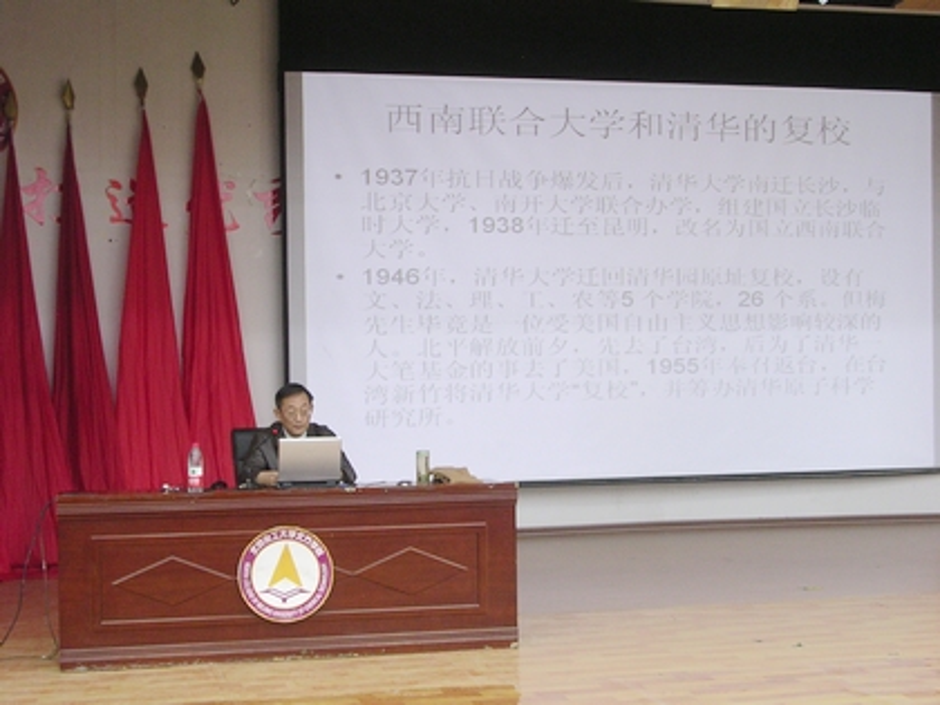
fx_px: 1629
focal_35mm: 60
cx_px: 470
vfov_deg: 24.4
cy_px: 352
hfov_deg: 32.2
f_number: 3.4
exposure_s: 1/3.4
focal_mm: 9.1
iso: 249
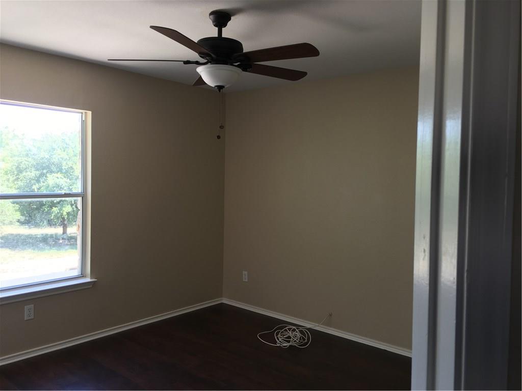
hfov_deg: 61.7
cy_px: 196
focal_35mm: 29
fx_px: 437
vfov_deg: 48.2
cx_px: 261
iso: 32
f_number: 2.2
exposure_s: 1/40
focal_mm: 4.15
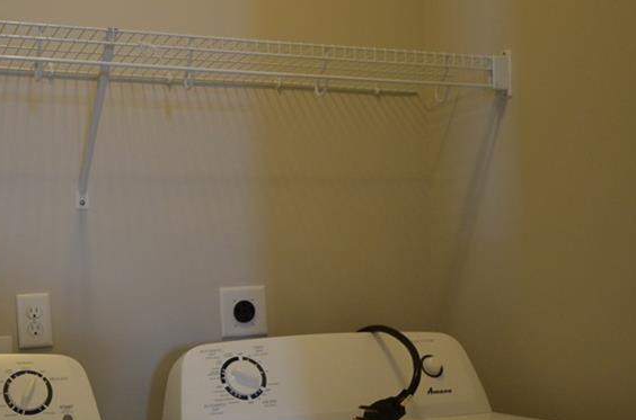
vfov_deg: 27.1
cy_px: 308
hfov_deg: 39.5
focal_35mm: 49
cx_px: 169
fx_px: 863
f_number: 4.2
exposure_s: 1/30
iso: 1250
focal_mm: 18
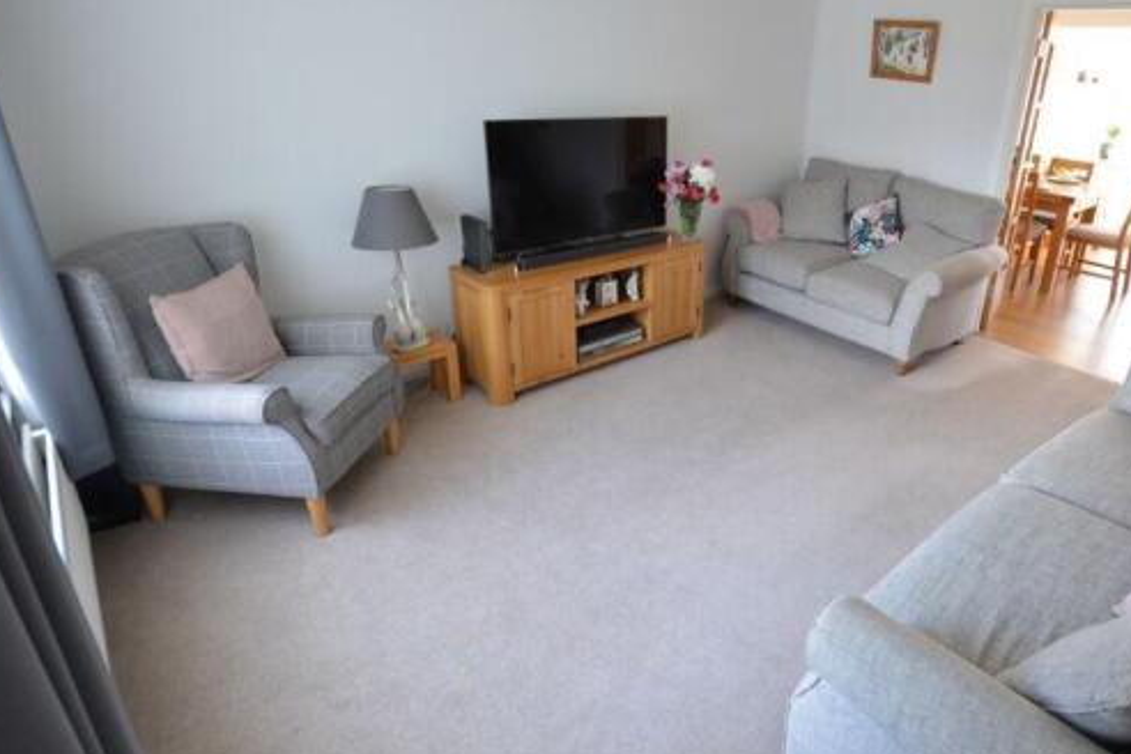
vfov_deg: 61.6
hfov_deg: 82.0
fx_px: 628
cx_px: 722
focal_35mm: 20
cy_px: 314
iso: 400
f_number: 8
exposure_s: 1/13
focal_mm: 10
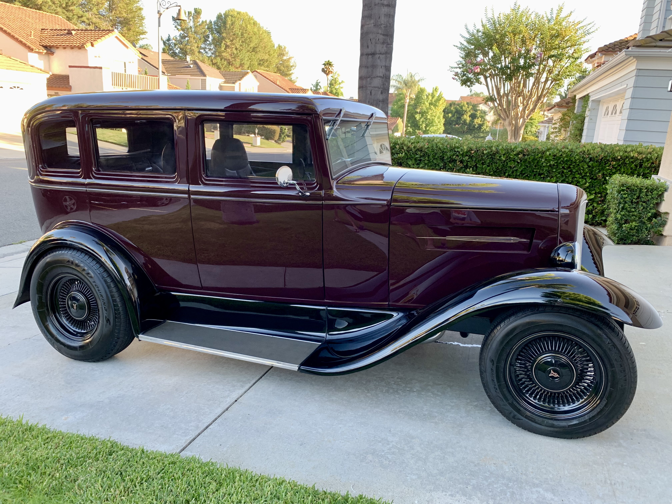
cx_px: 336
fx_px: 505
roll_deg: -3.4
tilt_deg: -13.7
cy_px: 252
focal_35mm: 26
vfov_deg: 53.1
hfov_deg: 67.3
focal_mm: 4.25
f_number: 1.8
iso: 40
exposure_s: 1/121
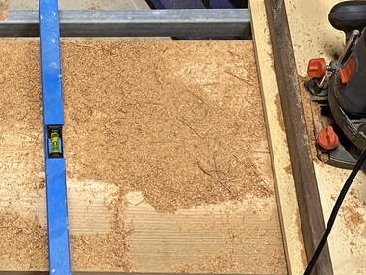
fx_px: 867
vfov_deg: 18.0
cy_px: 132
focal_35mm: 82
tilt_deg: -59.0
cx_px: 25
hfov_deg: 23.1
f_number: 1.8
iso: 160
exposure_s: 1/50
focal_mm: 4.25
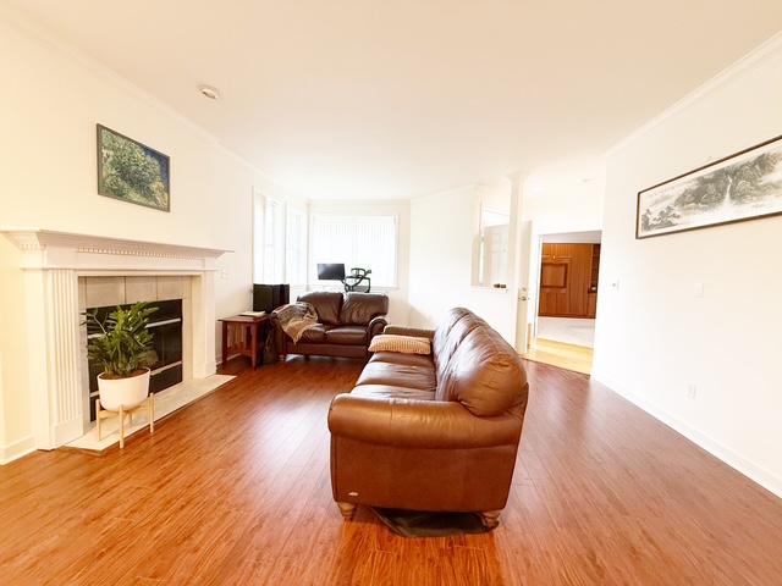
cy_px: 293
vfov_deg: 85.7
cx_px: 391
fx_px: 316
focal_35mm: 14
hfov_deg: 102.1
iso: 250
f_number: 2.2
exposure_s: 1/120
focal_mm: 2.22
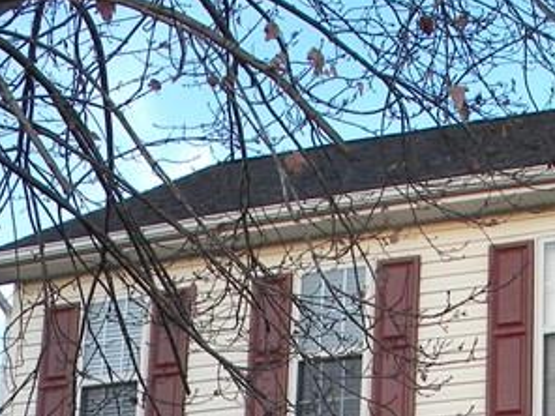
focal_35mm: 97
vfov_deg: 14.2
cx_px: 540
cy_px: 639
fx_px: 1555
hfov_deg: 19.7
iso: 80
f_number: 3.5
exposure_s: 1/162
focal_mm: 5
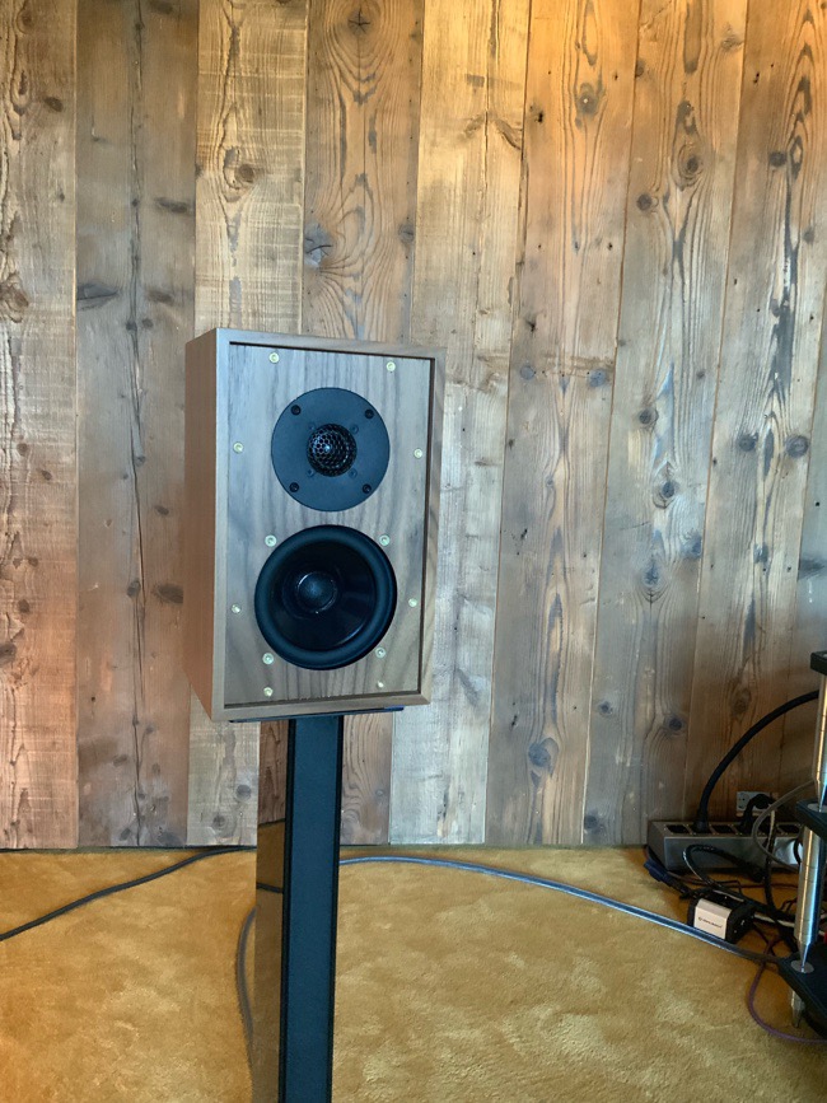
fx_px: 924
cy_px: 552
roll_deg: -1.8
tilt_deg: -8.3
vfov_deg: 61.7
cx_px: 414
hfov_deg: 48.2
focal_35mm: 29
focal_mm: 3
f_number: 1.8
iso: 250
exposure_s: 1/48
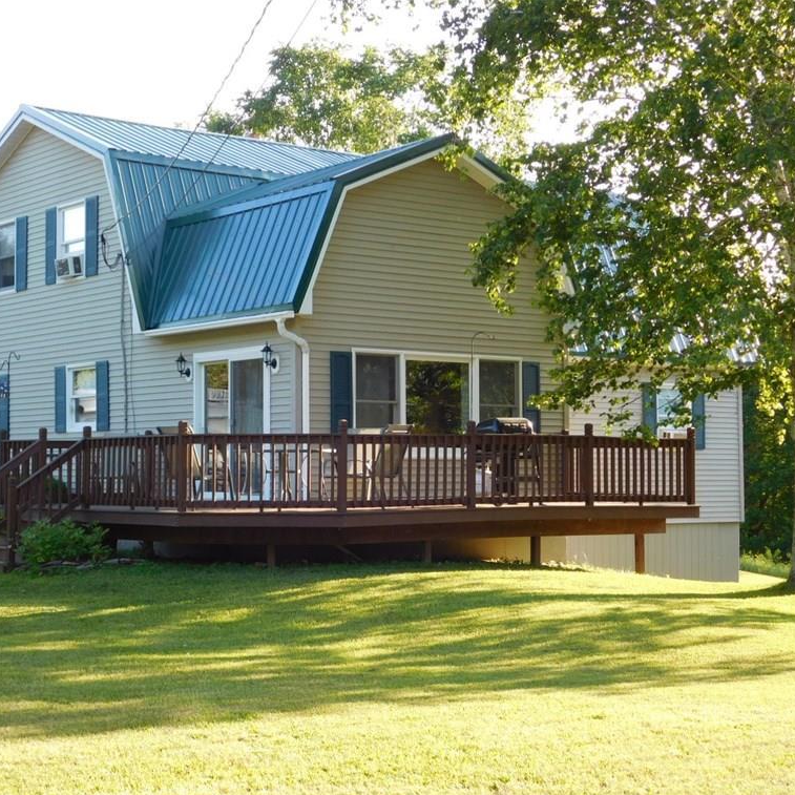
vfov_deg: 28.2
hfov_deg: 28.1
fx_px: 1585
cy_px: 402
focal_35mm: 61
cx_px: 313
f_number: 3.8
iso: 125
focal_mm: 9
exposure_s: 1/125
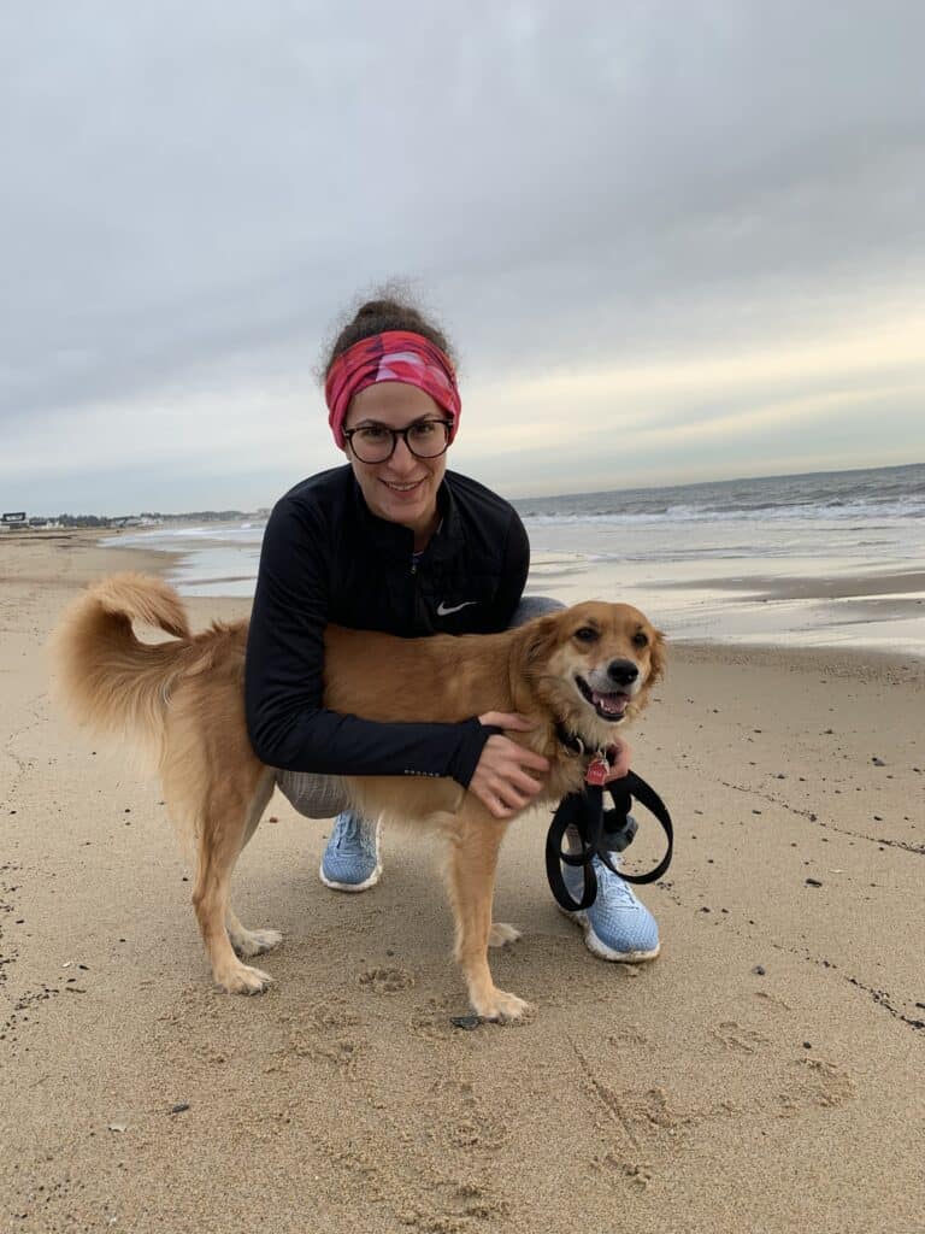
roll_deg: +4.5
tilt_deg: -6.3
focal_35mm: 26
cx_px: 462
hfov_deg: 53.1
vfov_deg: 67.3
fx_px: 926
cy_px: 617
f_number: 1.8
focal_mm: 4.25
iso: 25
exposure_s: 1/355
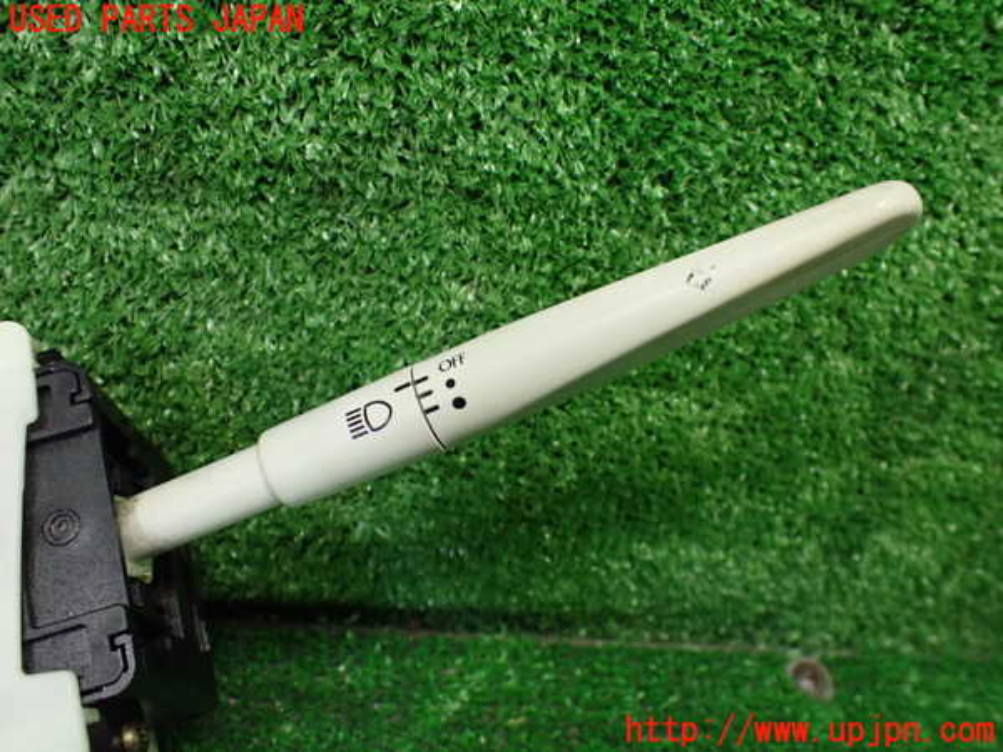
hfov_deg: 60.0
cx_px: 502
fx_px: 869
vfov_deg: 46.8
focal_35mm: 30
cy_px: 376
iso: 640
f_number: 2.3
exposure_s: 1/125
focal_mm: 5.4
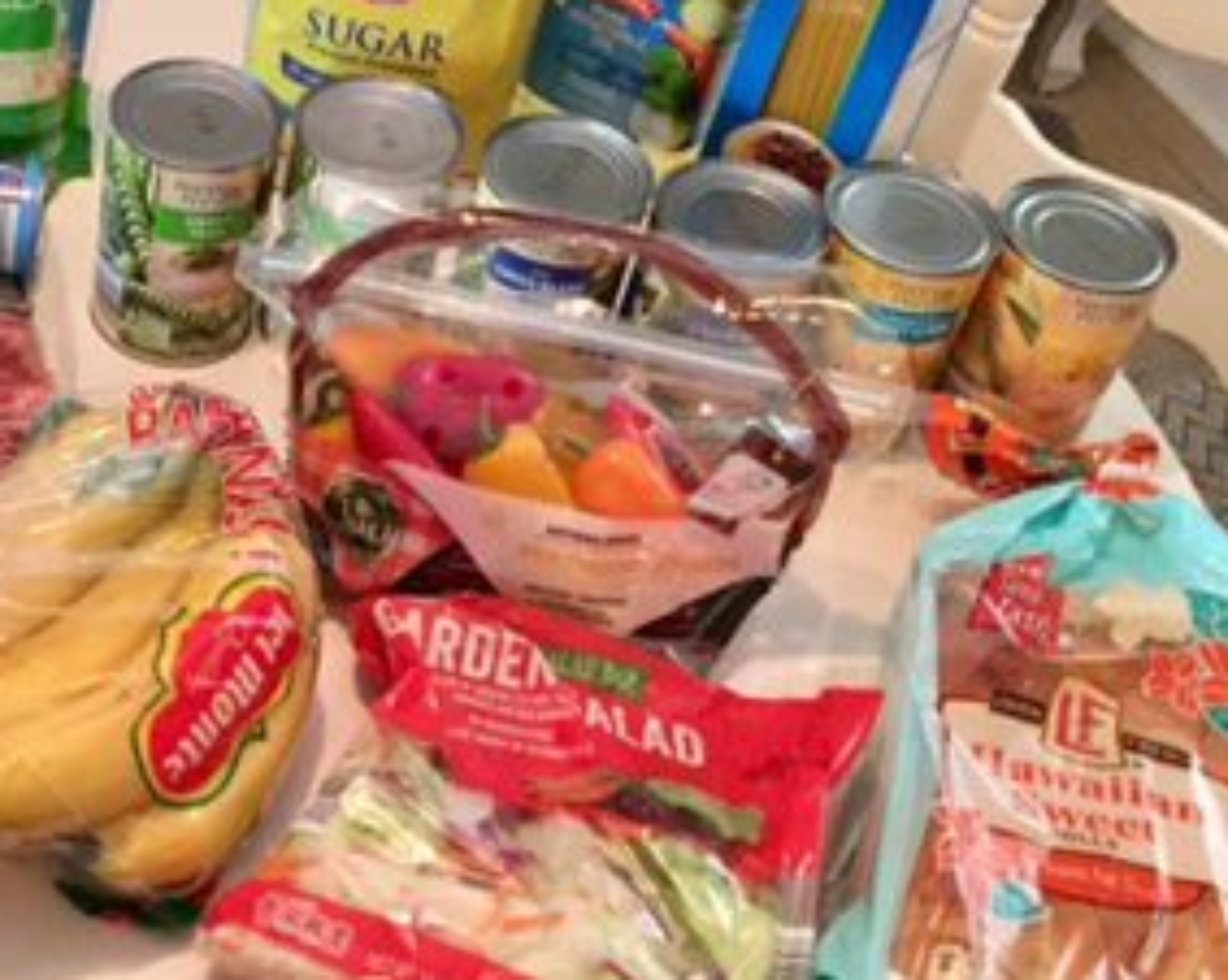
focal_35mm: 64
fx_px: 2324
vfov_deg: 23.8
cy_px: 603
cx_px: 156
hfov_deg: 28.6
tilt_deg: -50.0
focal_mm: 4.15
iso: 250
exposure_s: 1/15
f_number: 2.2
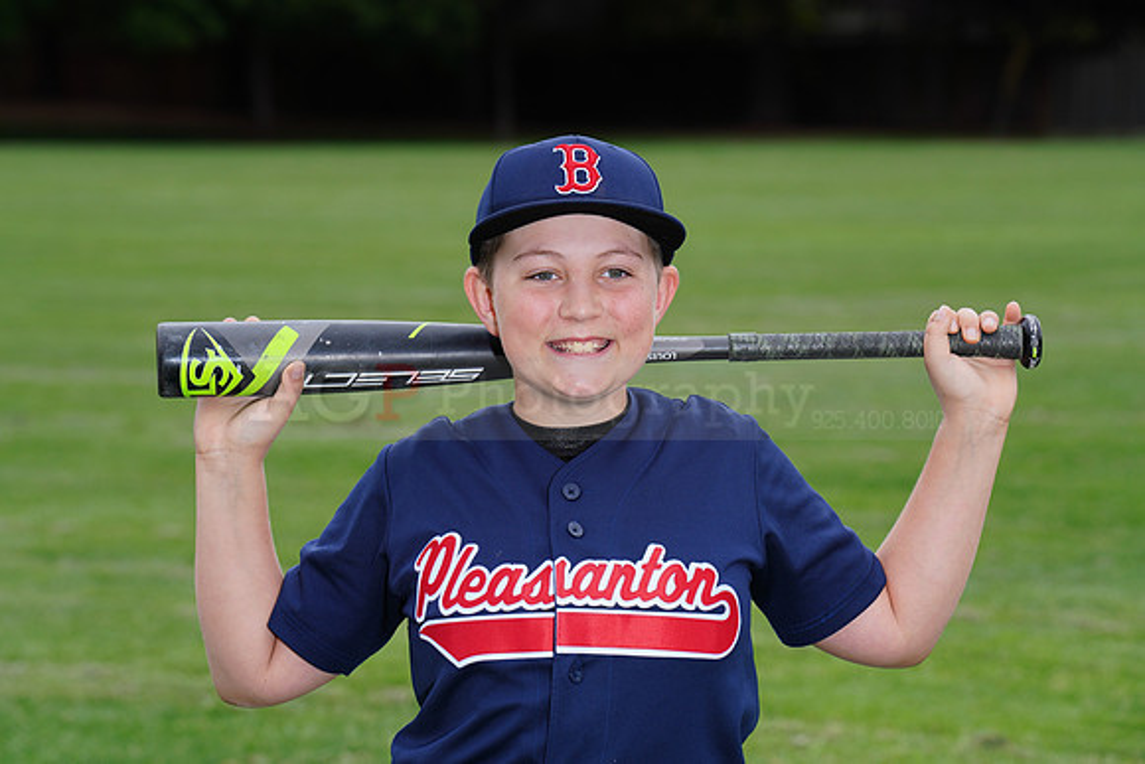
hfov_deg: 12.1
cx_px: 572
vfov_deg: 8.1
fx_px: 5408
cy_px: 382
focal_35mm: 170
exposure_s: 1/250
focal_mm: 170
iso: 200
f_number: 9
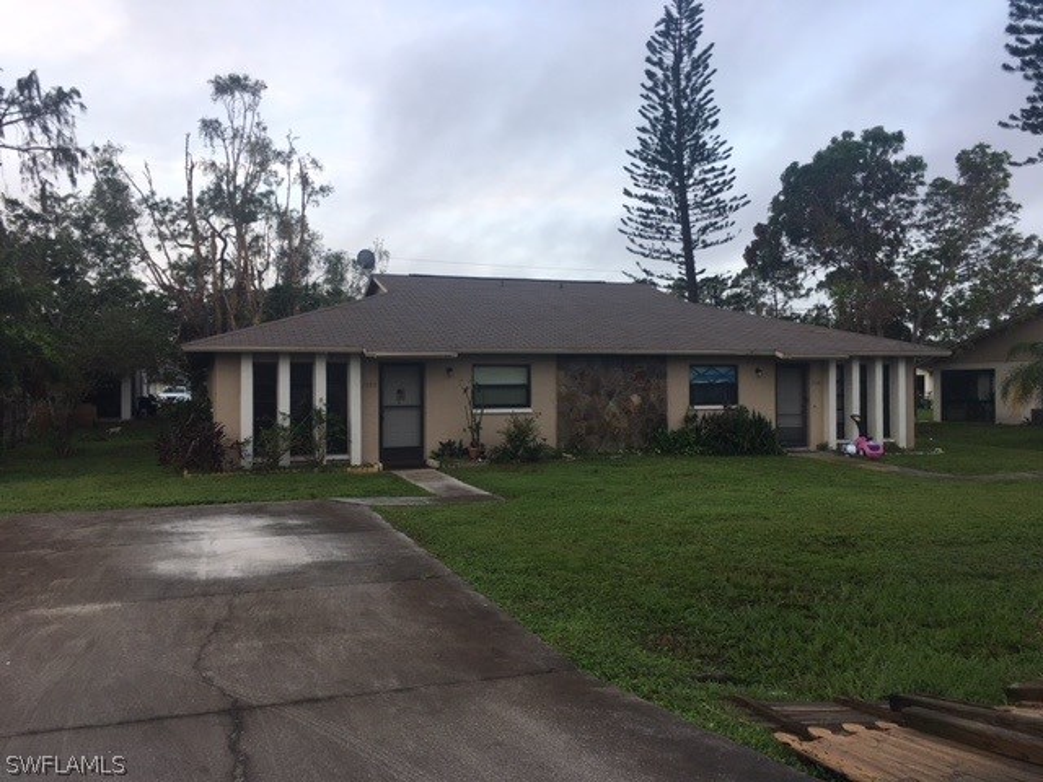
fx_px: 874
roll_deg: -0.6
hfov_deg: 61.7
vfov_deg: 48.2
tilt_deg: +0.3
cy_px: 391
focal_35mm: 29
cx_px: 522
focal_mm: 4.15
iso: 25
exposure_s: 1/120
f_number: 2.2
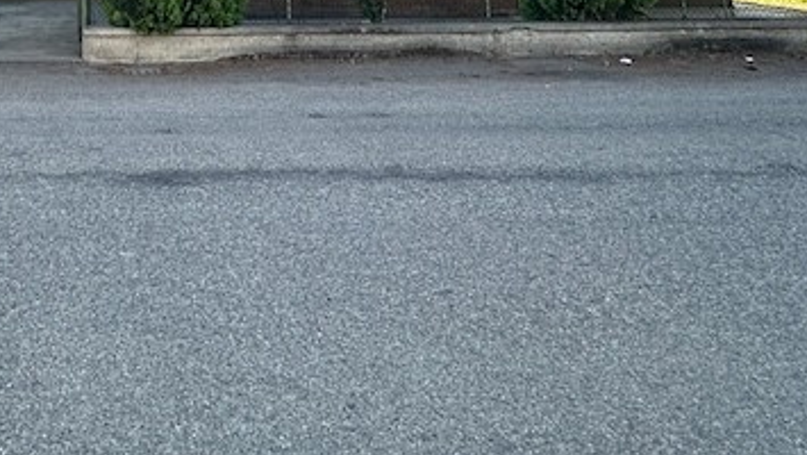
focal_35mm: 44
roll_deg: +0.7
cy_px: -253
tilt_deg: +10.4
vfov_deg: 21.9
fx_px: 942
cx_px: 109
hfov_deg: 43.1
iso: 40
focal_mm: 2.22
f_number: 2.2
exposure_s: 1/112
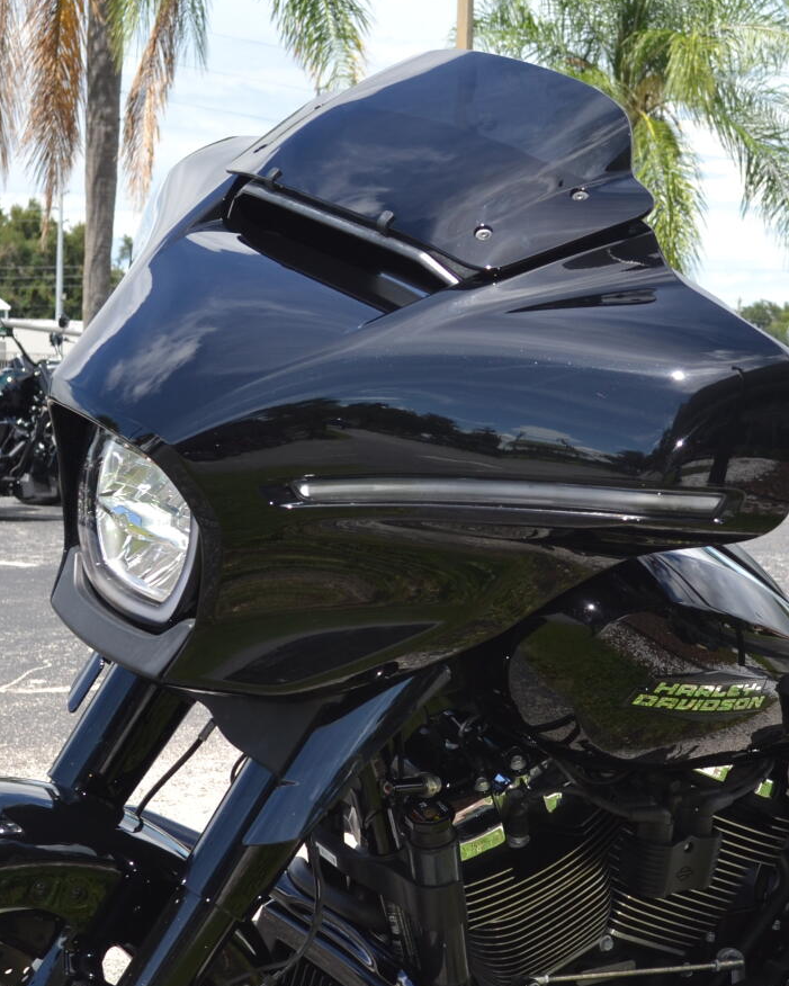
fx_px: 2627
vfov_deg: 21.1
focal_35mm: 90
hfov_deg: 17.0
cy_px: 736
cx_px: 529
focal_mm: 28
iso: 100
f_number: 6.3
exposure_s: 1/200
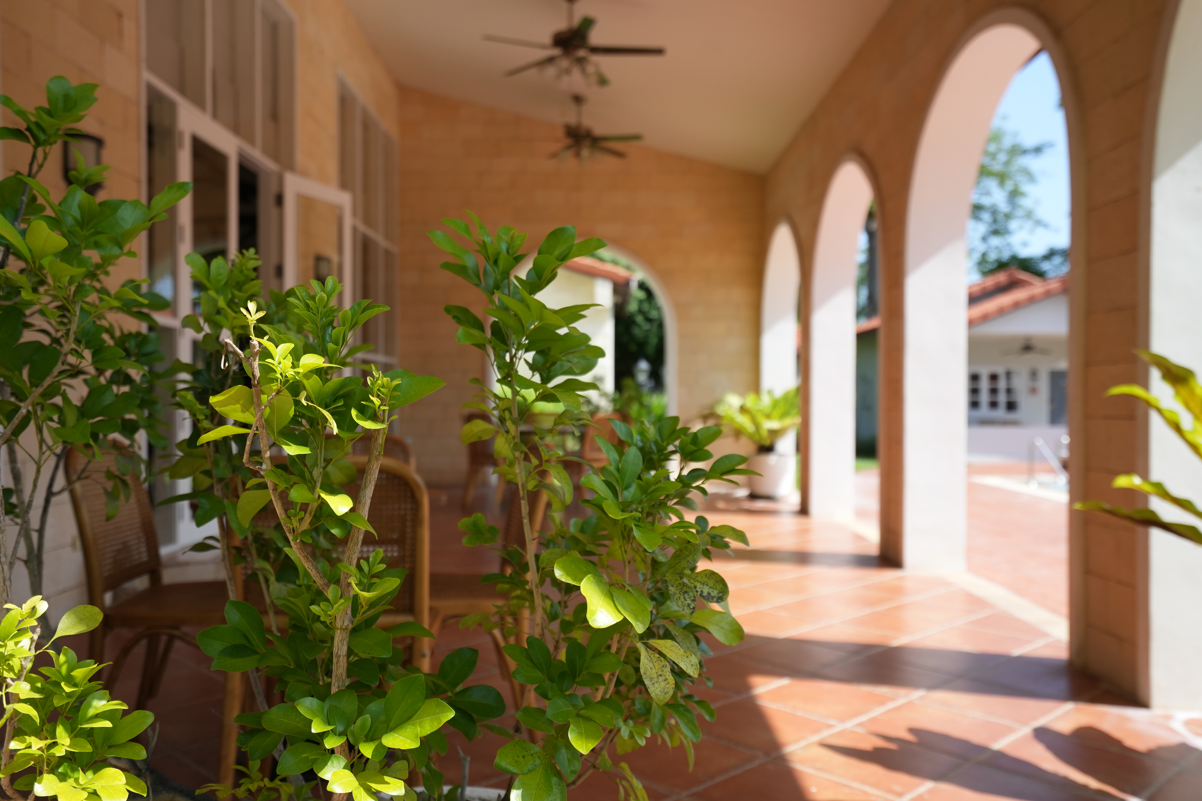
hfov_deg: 63.7
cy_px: 400
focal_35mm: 29
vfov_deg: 45.0
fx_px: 968
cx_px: 601
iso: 500
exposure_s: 1/2000
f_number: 4
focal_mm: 29
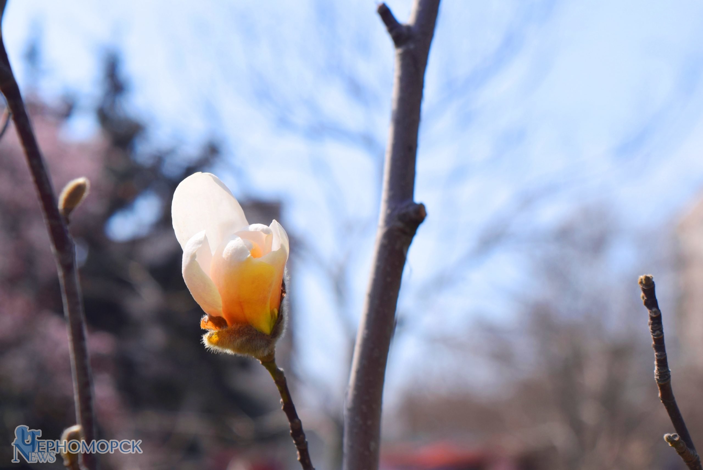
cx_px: 352
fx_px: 1524
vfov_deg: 17.5
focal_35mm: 78
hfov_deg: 26.0
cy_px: 235
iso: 200
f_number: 11
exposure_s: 1/500
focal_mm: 52
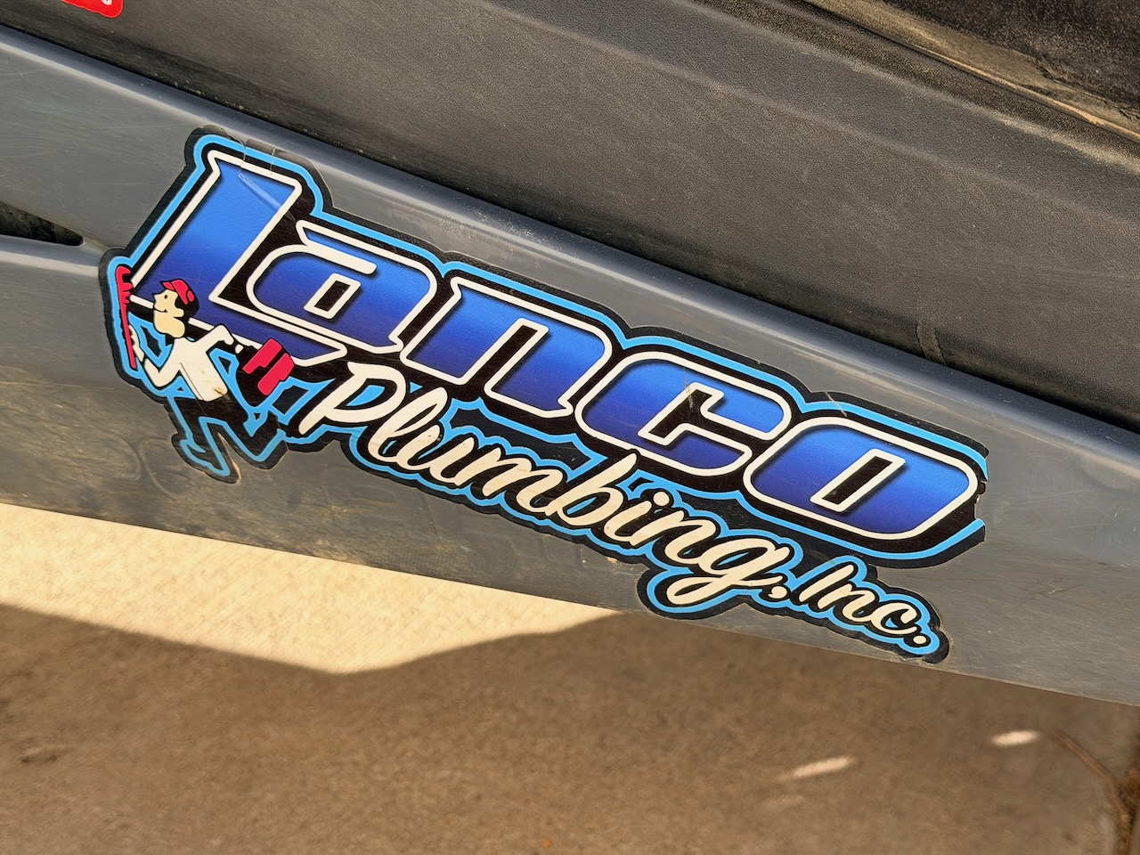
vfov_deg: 30.3
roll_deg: +2.7
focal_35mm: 48
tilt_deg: -22.4
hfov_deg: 39.7
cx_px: 570
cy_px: 428
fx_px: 1581
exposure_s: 1/1116
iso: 64
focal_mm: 6.76
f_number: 1.78
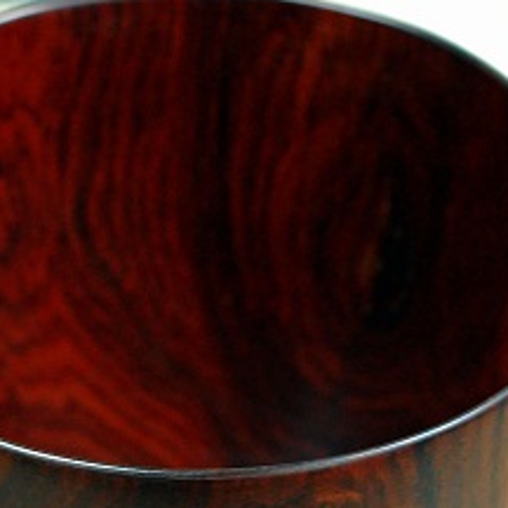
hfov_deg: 14.0
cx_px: 200
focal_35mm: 124
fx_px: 2062
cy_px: 435
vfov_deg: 13.9
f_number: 4
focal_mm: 35
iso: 1600
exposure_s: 1/15
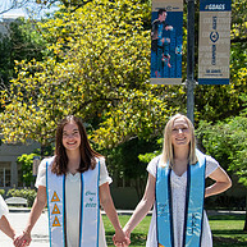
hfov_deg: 11.0
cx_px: 36
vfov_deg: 11.0
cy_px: 204
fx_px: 1276
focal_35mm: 158
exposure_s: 1/2500
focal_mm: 62
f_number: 5.6
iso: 500
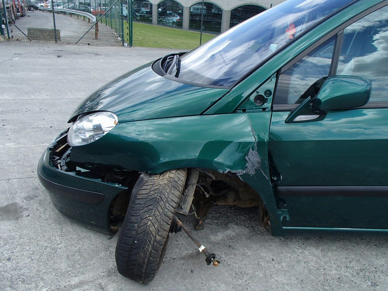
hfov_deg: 63.4
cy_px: 146
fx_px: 314
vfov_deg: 49.7
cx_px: 194
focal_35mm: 28
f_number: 3.9
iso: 100
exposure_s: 1/400
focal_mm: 5
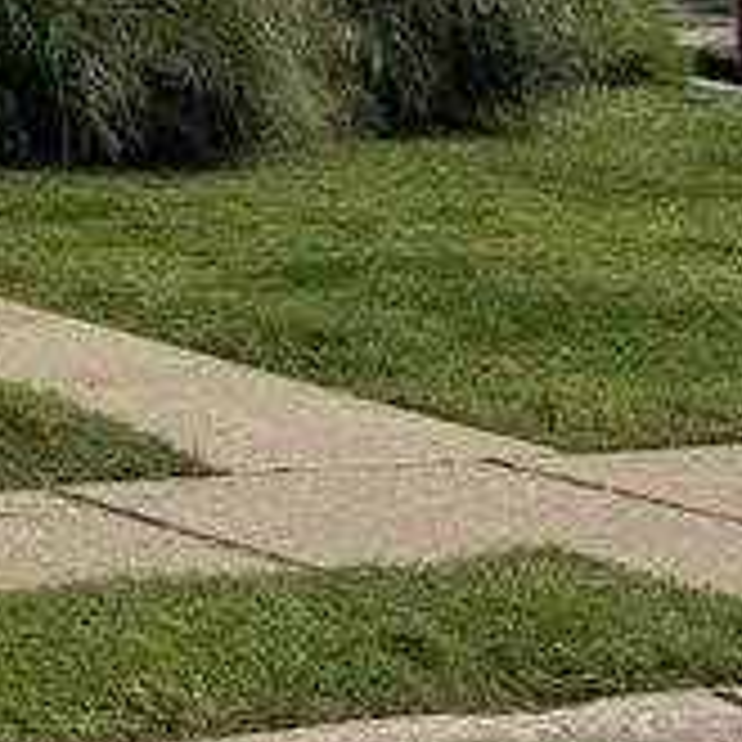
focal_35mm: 132
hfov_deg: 11.3
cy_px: -126
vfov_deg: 12.9
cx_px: -971
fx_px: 3201
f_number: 1.78
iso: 80
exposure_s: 1/6410
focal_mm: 6.76
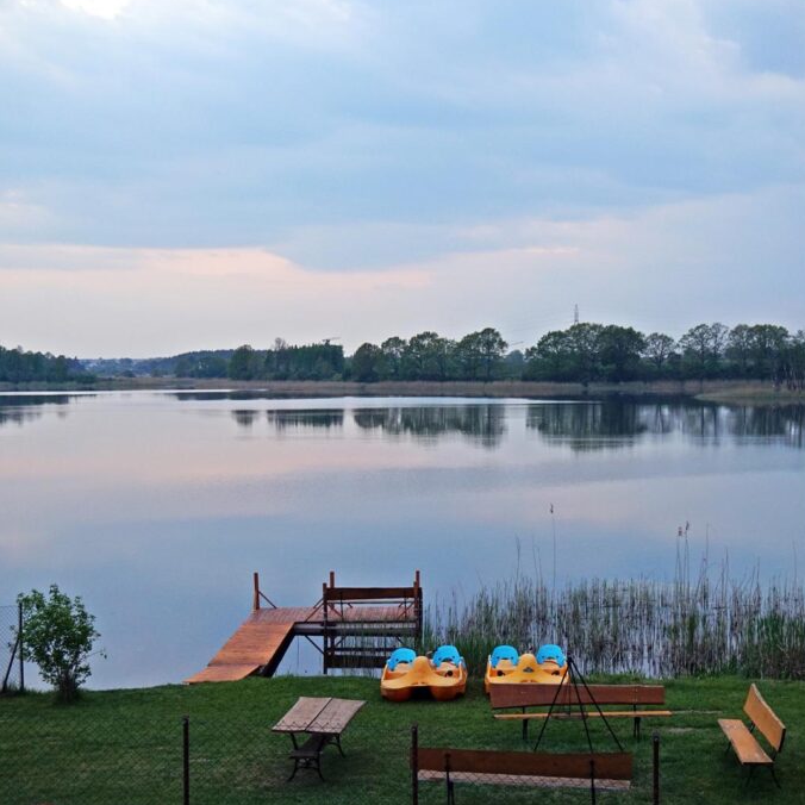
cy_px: 402
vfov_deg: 31.6
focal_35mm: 54
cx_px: 399
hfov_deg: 31.6
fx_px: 1421
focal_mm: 28
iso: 400
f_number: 4.5
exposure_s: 1/60
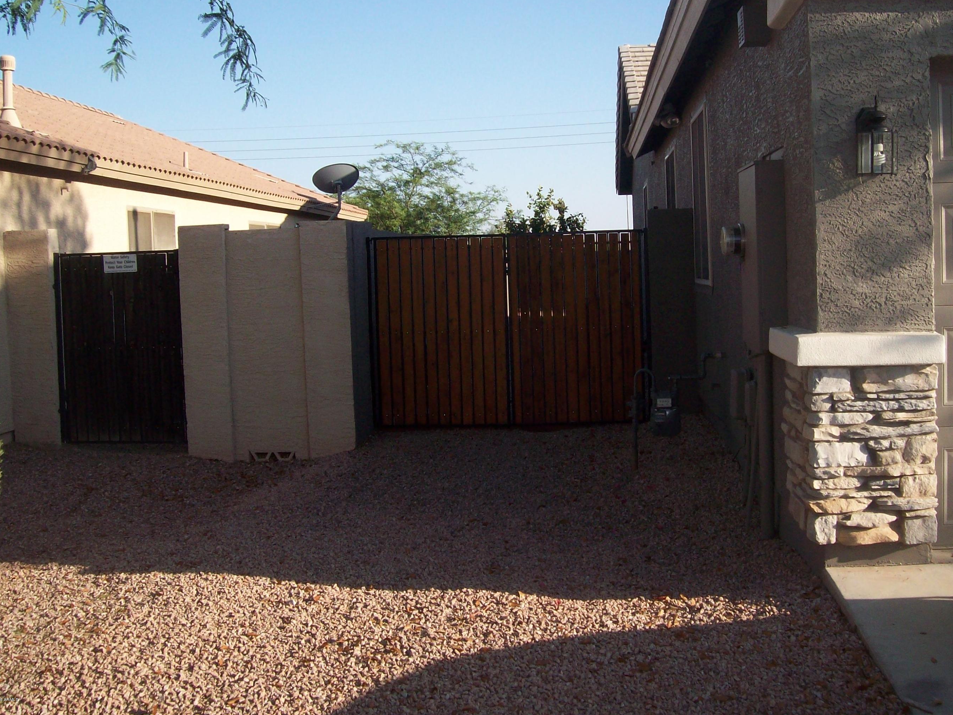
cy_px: 327
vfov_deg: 35.9
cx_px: 520
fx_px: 1101
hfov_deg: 46.7
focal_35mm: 40
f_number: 4.8
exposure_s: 1/342
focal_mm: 6
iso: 80
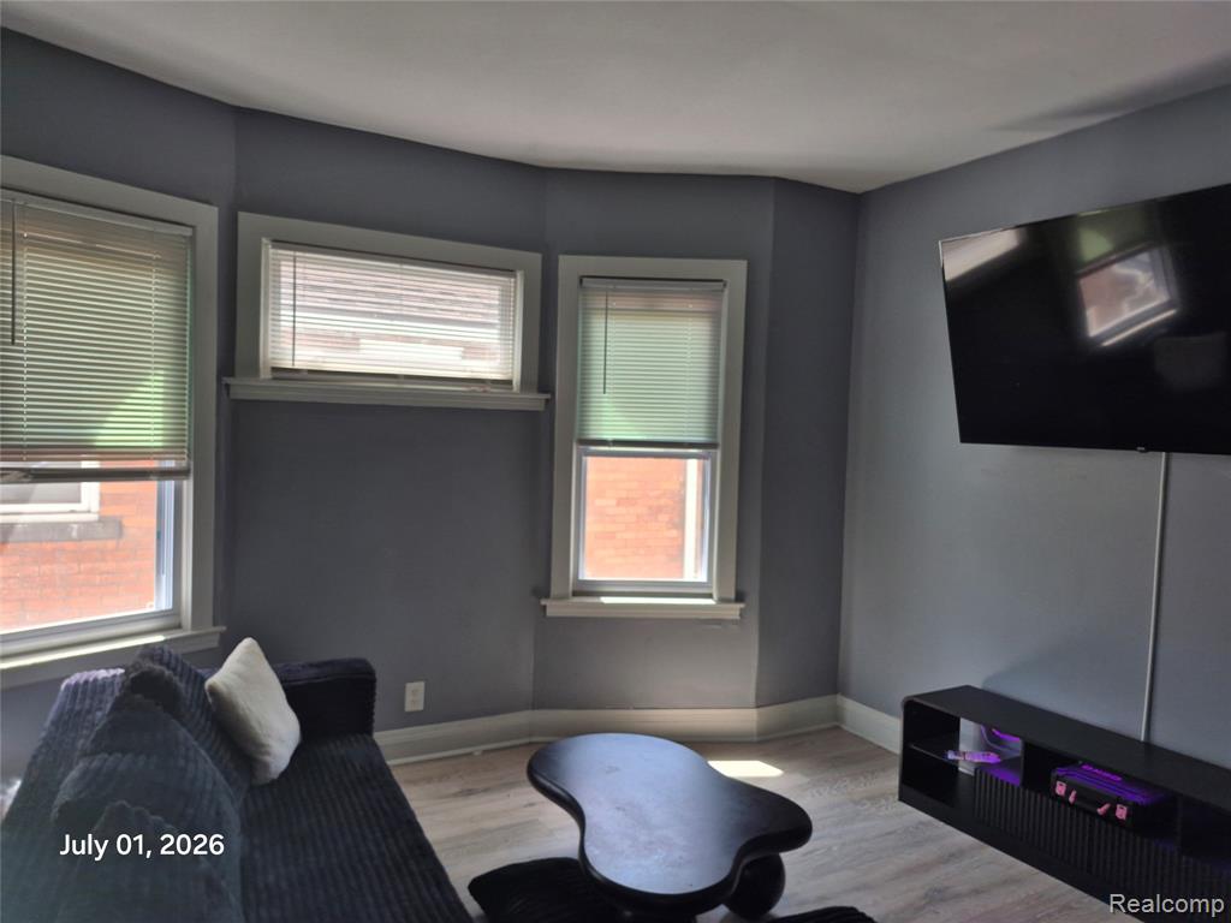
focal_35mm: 23
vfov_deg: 58.9
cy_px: 462
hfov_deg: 73.9
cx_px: 616
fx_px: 818
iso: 64
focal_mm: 5.4
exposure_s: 1/129
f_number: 1.8
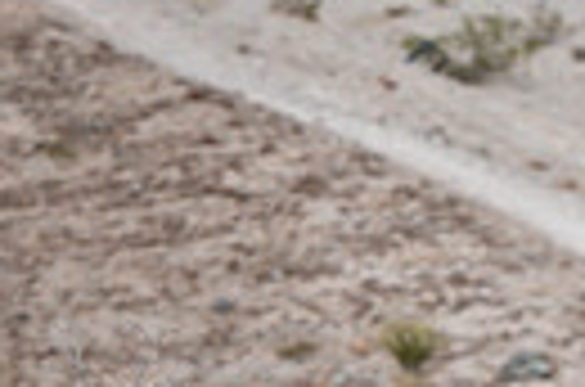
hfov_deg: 1.7
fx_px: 19987
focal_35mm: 1233
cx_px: 742
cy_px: 962
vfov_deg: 1.1
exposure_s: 1/2500
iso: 160
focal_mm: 200
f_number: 3.2
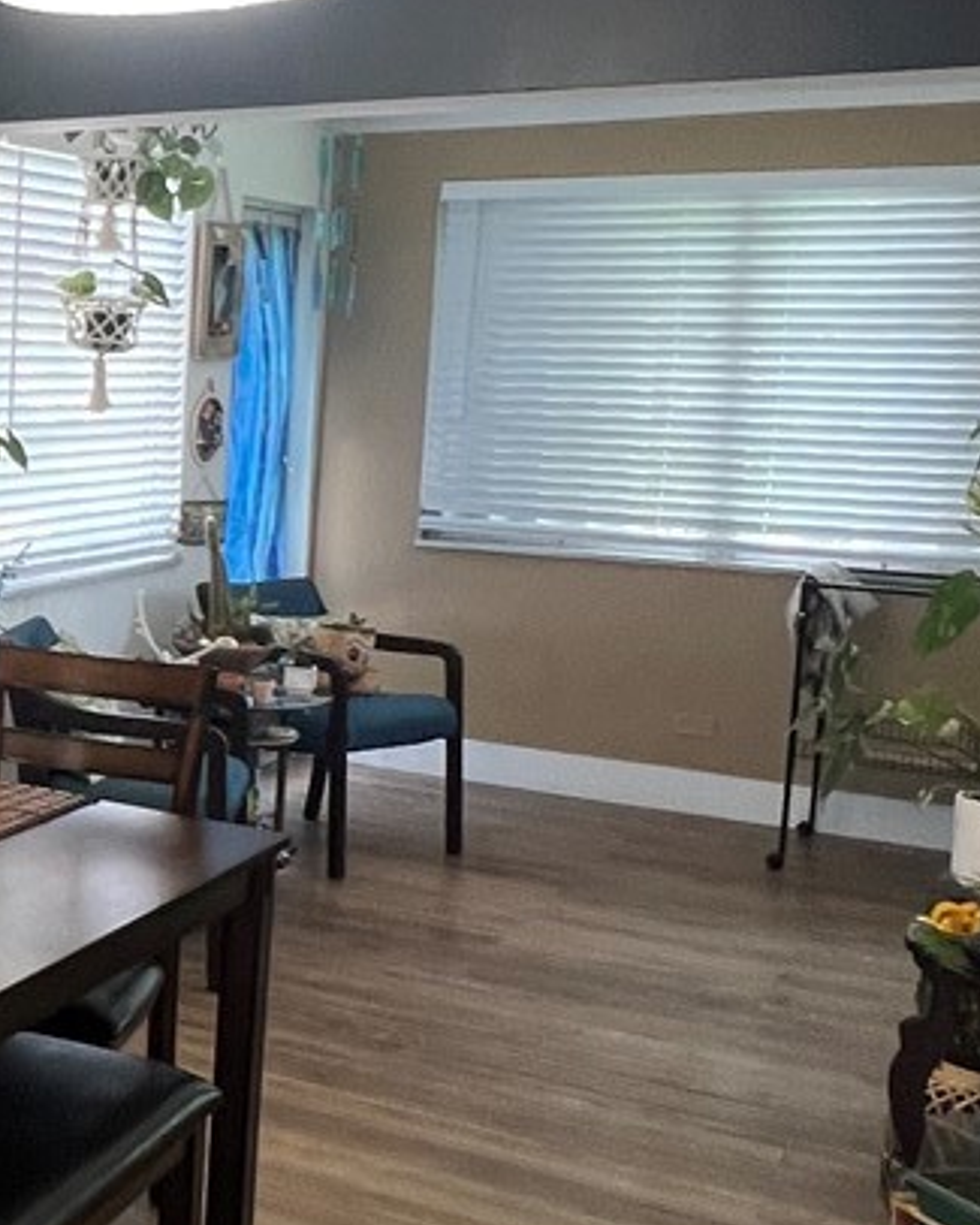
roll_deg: -0.8
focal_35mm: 50
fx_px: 1812
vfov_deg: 37.3
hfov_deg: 24.6
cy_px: 540
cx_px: -422
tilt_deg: -6.2
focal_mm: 1.57
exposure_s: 1/60
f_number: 1.8
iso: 160
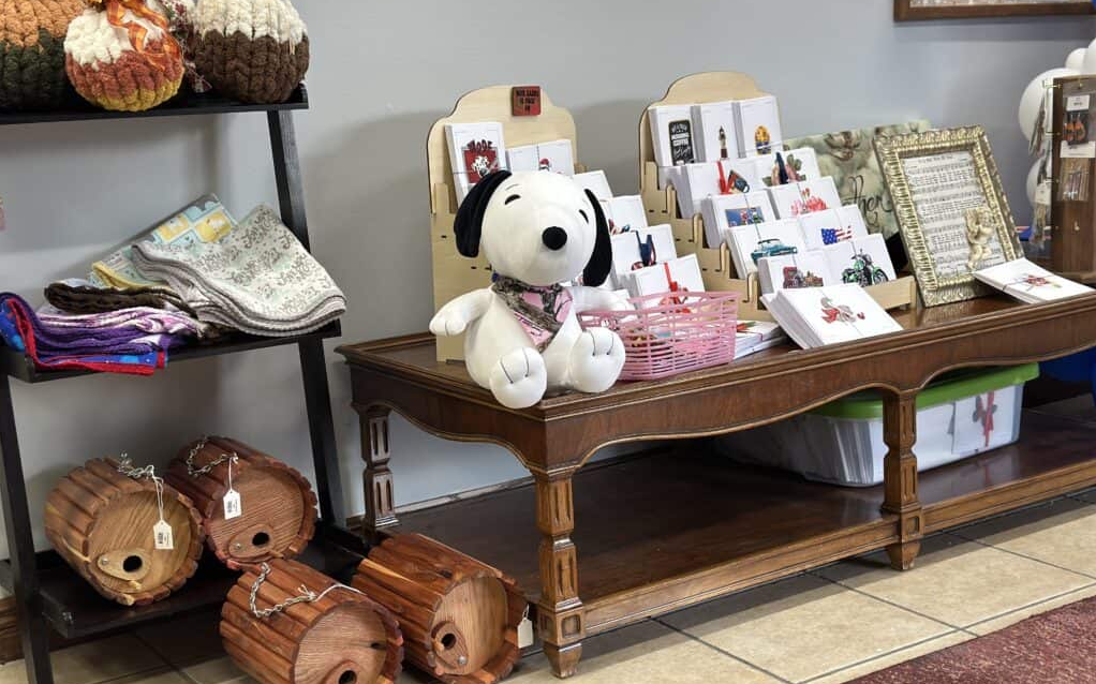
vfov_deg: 25.3
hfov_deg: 39.6
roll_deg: +2.9
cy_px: 363
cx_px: 548
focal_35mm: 51
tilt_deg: -11.7
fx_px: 1523
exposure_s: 1/100
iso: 125
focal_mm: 6.86
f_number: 1.78
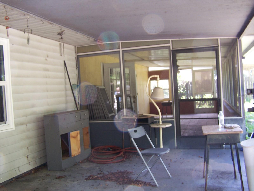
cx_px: 127
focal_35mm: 38
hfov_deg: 49.0
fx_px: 279
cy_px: 96
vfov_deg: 37.7
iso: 80
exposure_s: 1/30
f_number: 2.8
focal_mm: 6.3
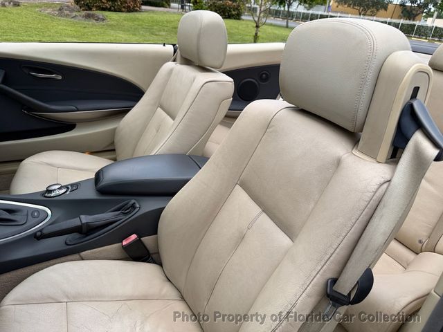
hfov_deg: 71.6
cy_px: 166
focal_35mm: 24
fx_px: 307
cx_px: 222
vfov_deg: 56.8
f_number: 1.78
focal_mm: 6.76
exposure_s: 1/2299
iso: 80
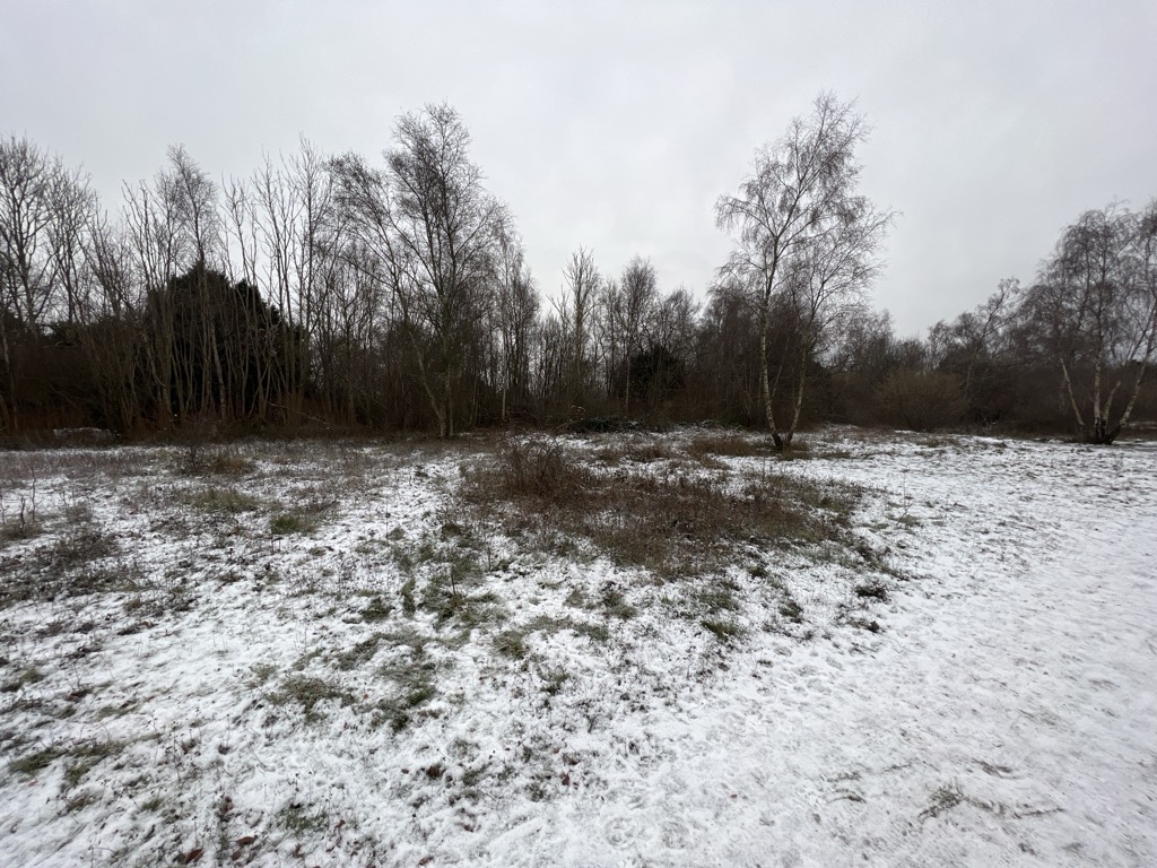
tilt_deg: -2.1
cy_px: 434
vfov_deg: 89.9
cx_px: 578
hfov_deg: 106.2
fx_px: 435
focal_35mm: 13
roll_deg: +0.2
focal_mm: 1.57
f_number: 1.8
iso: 50
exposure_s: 1/121
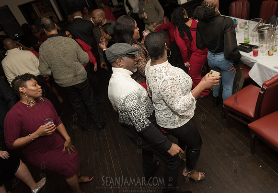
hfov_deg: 68.1
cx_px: 154
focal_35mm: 26
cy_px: 90
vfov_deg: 50.3
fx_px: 205
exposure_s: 1/250
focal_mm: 24
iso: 2000
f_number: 4.5
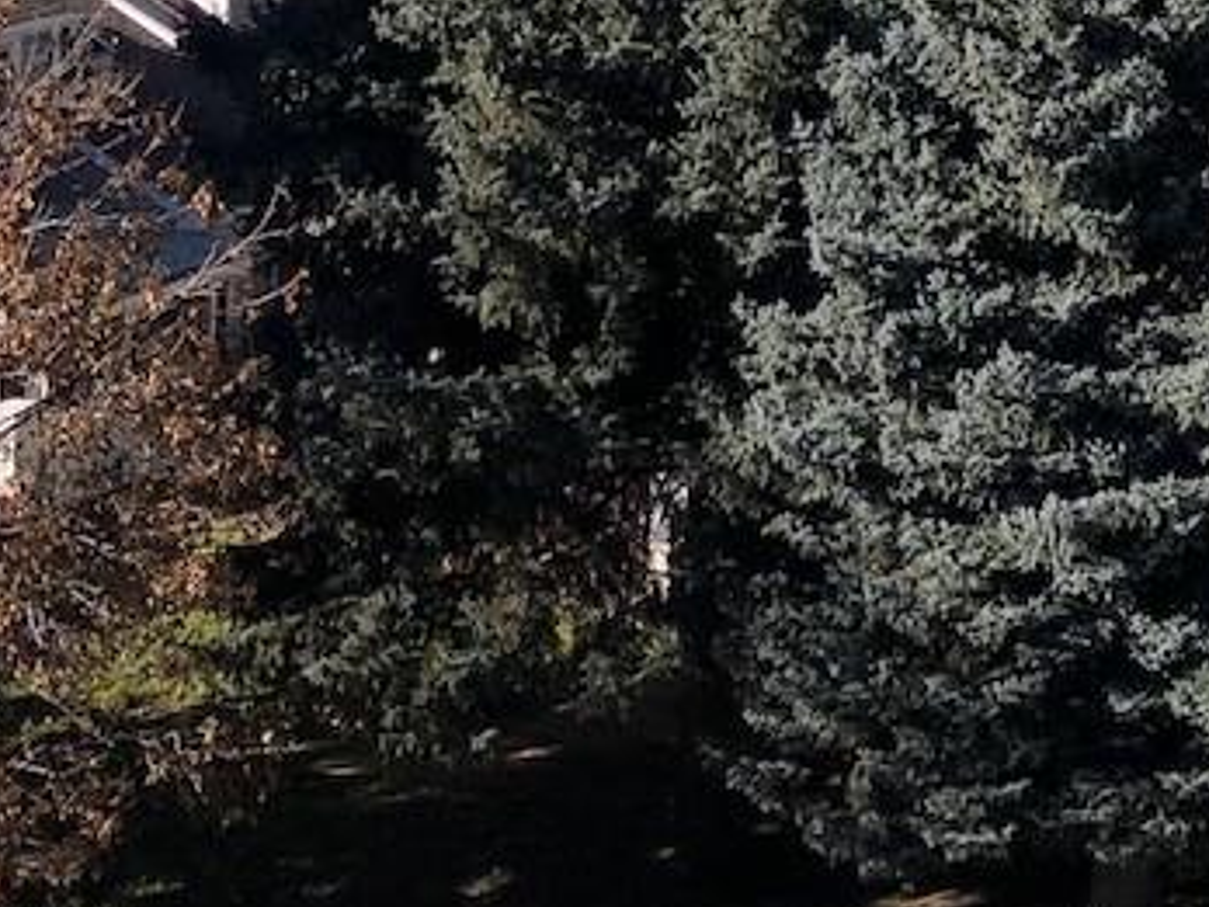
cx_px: 1869
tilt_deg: +0.7
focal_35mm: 103
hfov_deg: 17.1
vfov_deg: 13.0
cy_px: -737
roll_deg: +0.1
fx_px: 3597
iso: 20
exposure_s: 1/2114
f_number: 1.8
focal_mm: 4
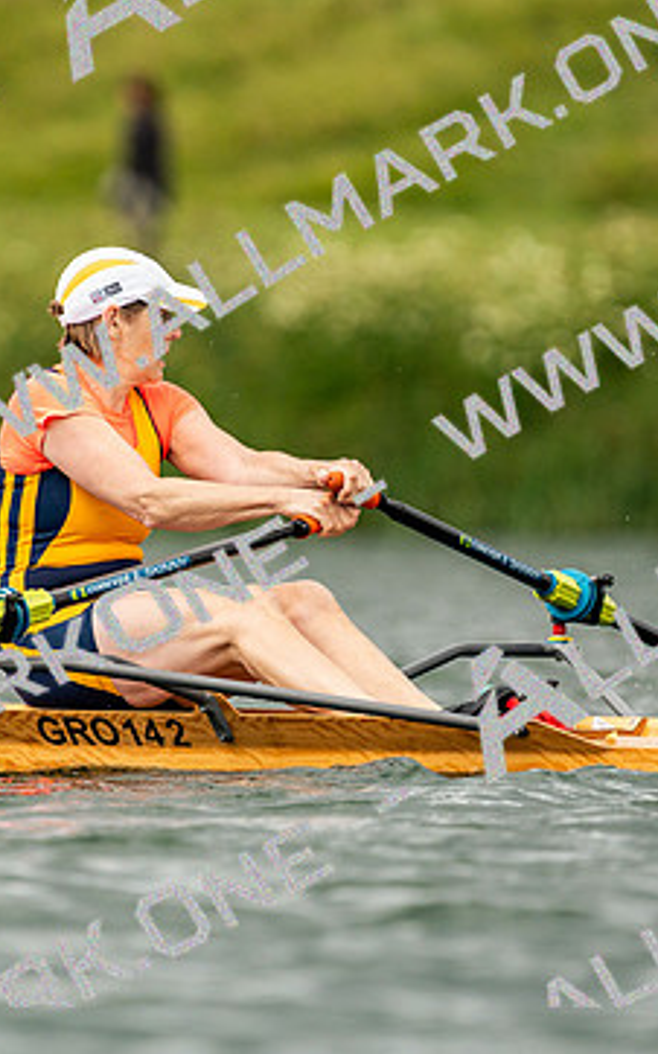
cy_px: 508
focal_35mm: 979
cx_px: 221
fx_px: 28112
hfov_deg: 1.3
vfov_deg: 2.1
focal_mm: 600
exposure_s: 1/2000
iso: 500
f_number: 6.3
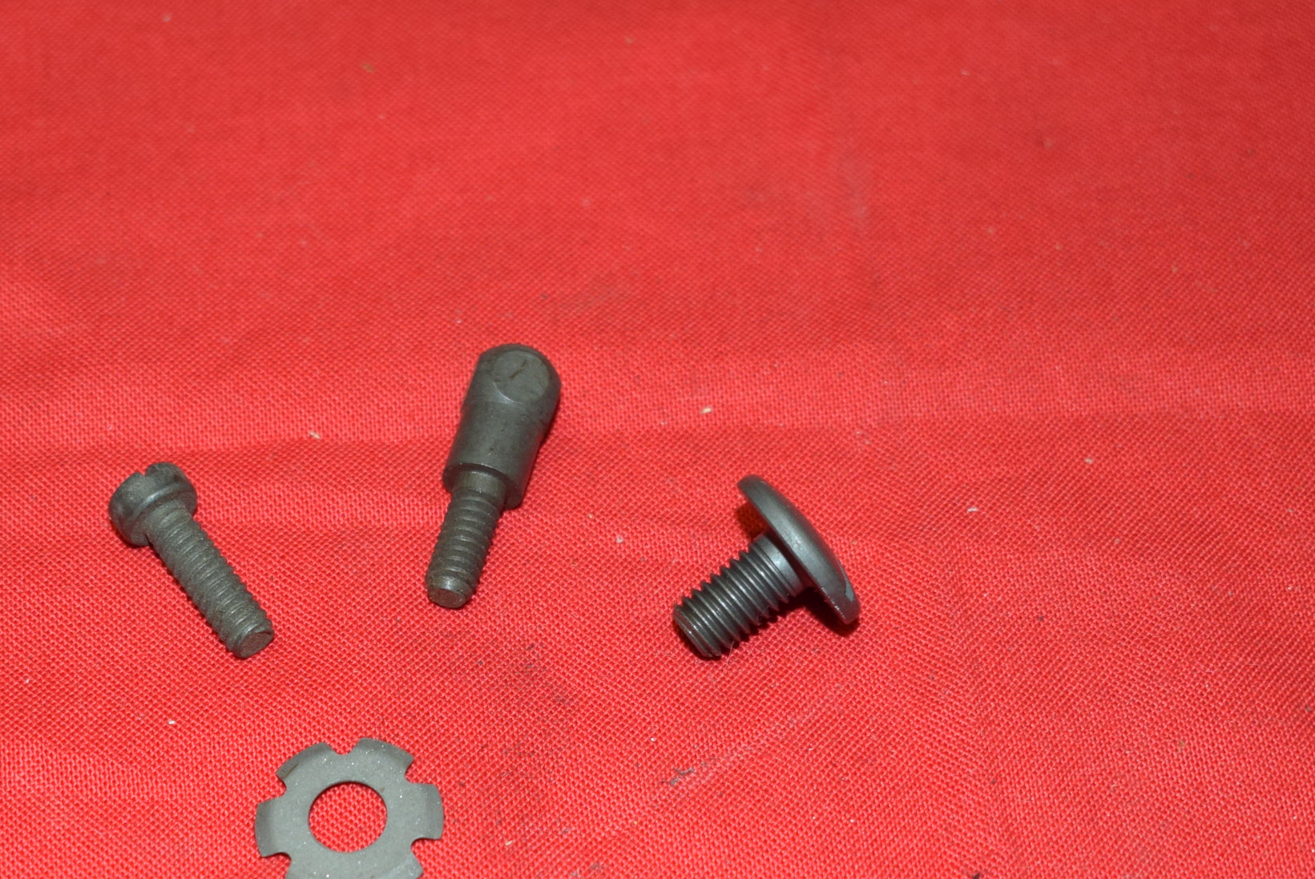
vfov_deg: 14.6
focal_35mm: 93
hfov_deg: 21.8
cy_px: 786
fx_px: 3400
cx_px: 474
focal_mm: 34
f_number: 5
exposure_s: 1/80
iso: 500
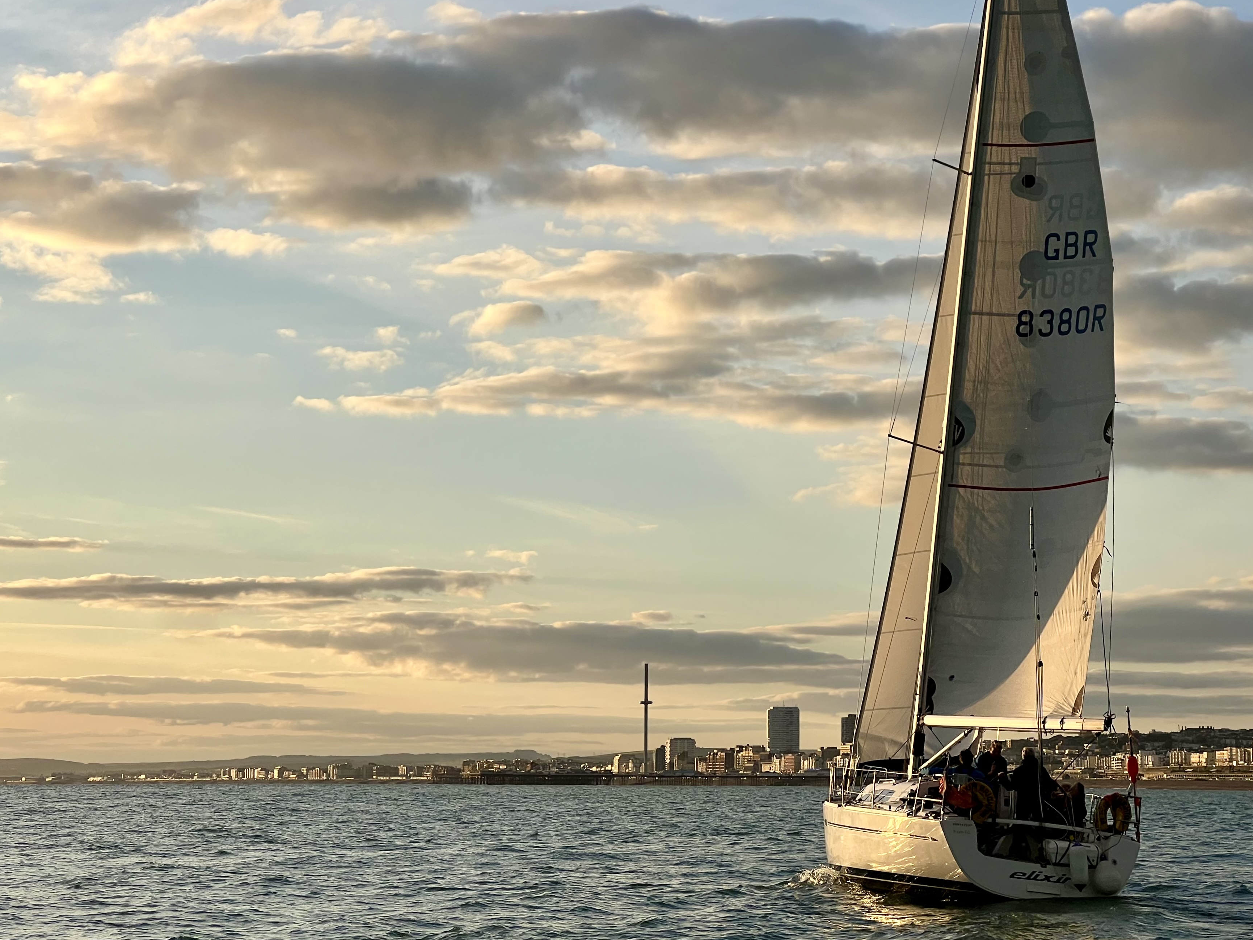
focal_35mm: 78
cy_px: 469
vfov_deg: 18.9
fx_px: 2823
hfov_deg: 25.0
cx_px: 626
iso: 32
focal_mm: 9
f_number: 2.8
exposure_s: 1/1014
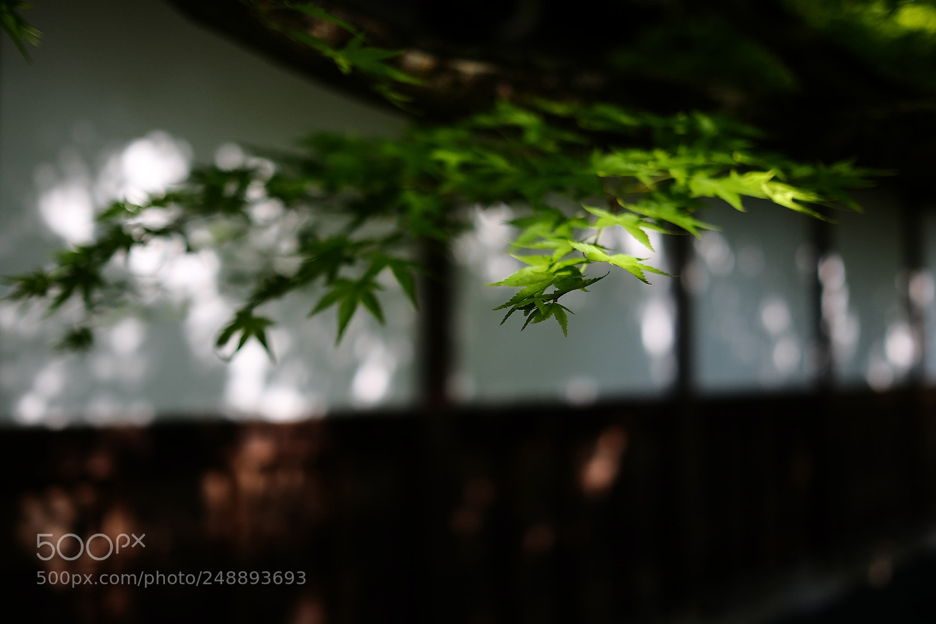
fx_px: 910
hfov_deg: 54.4
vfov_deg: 37.8
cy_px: 312
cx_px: 468
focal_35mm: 35
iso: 200
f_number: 1.4
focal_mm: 23
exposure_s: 1/1250
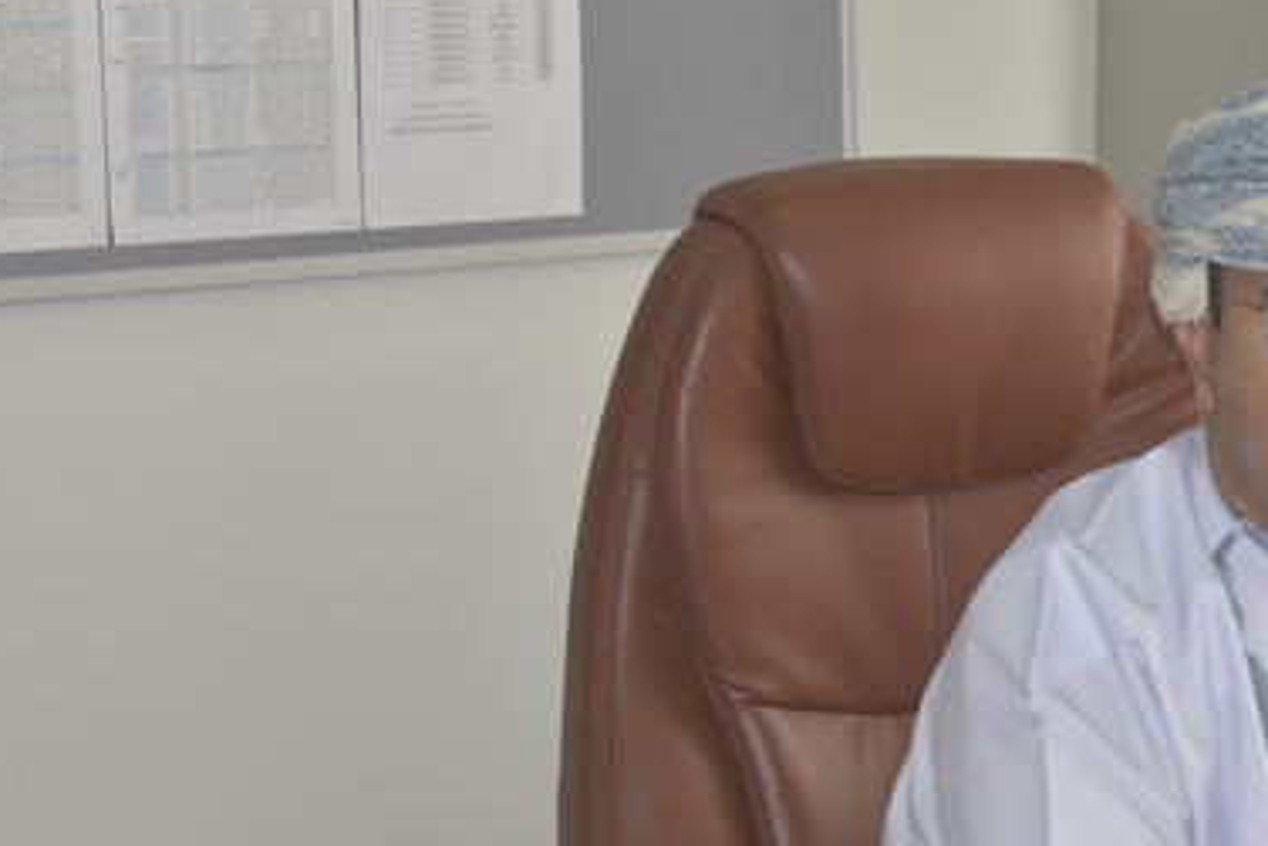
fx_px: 3594
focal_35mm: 102
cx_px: 1329
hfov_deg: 19.3
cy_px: 371
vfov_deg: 13.4
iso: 500
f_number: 8
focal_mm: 48
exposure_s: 1/60
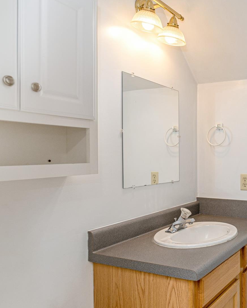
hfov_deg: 40.9
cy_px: 164
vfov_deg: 58.7
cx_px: 258
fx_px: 274
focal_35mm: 30
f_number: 8
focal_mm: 17
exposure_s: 1/125
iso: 320
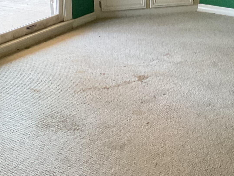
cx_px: 152
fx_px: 548
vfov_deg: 17.1
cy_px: -55
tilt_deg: -7.3
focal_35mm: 81
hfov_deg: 24.0
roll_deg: +1.3
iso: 200
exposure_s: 1/60
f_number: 1.8
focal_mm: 3
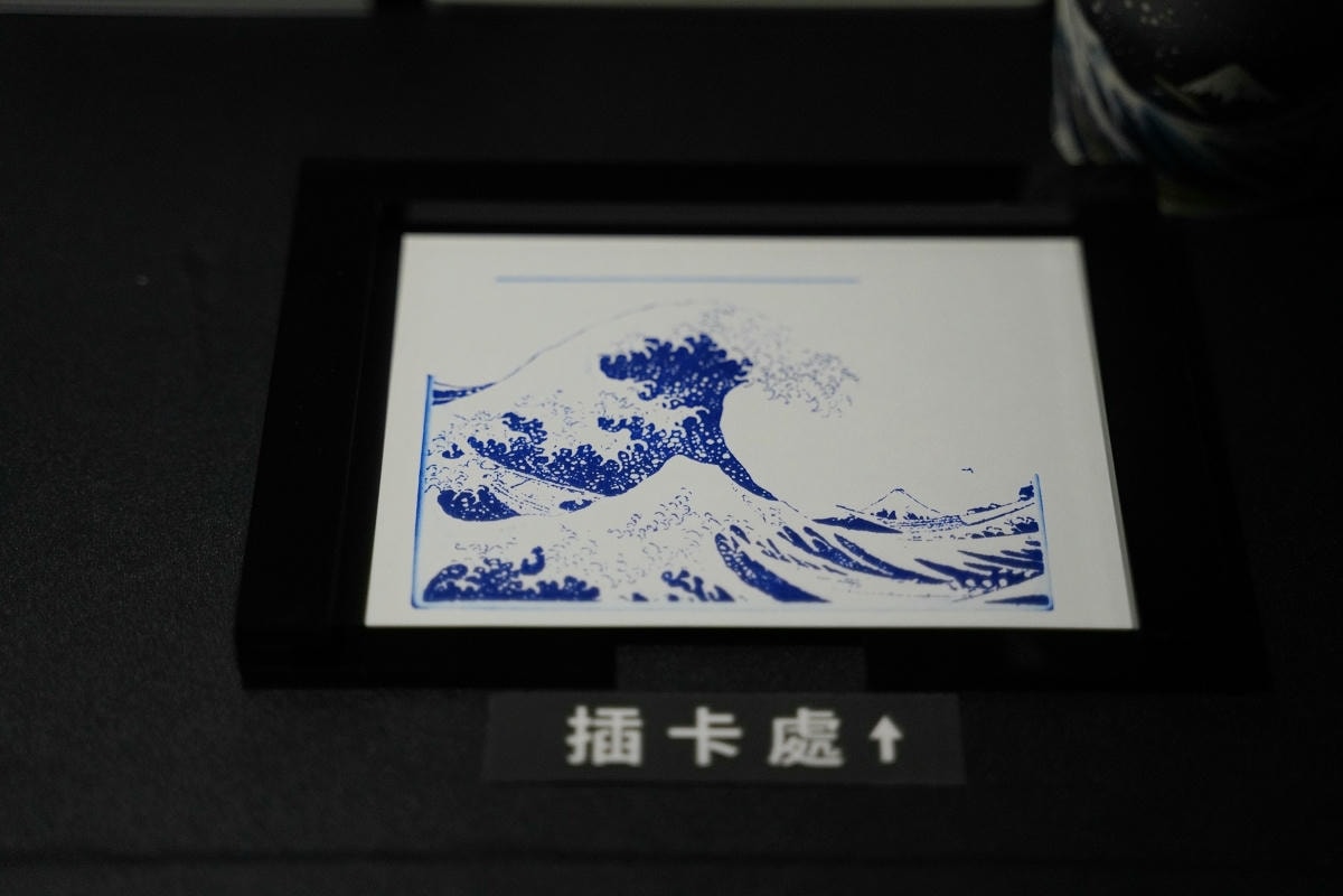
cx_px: 672
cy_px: 448
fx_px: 2798
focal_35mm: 75
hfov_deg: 27.0
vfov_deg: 18.2
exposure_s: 1/80
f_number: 2.8
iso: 3200
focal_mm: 75
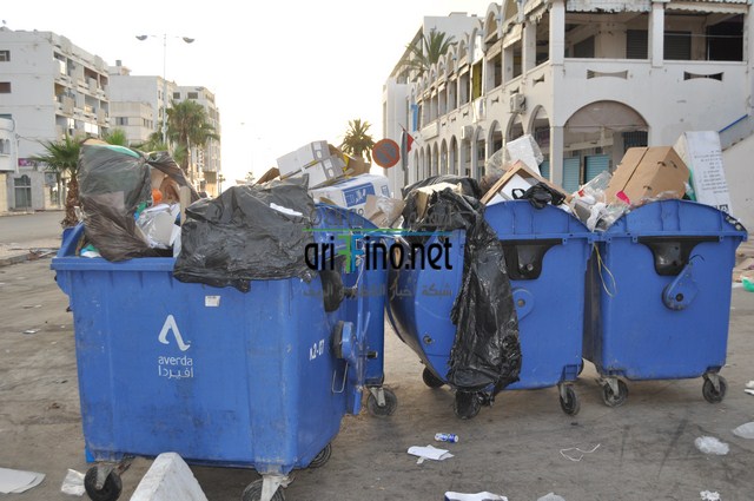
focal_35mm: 36
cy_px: 250
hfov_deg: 53.2
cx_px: 377
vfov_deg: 36.8
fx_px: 753
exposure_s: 1/200
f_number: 5
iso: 200
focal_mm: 24
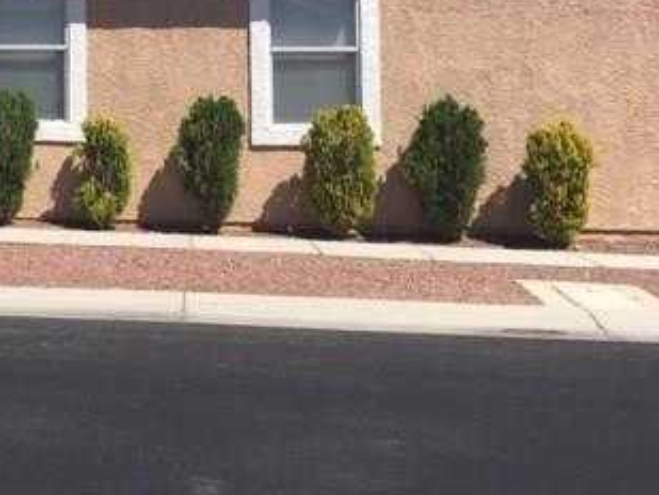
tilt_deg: +5.5
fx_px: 1143
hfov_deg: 30.5
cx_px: 47
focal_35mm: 60
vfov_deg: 23.6
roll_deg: +0.1
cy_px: 19
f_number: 2.2
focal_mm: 4.15
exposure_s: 1/2262
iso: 25
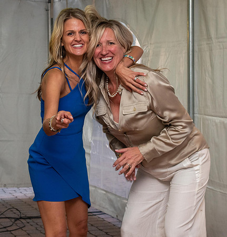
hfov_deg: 17.9
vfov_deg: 18.7
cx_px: 108
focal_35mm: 95
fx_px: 721
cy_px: 100
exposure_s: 1/60
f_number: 5
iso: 1000
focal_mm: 42
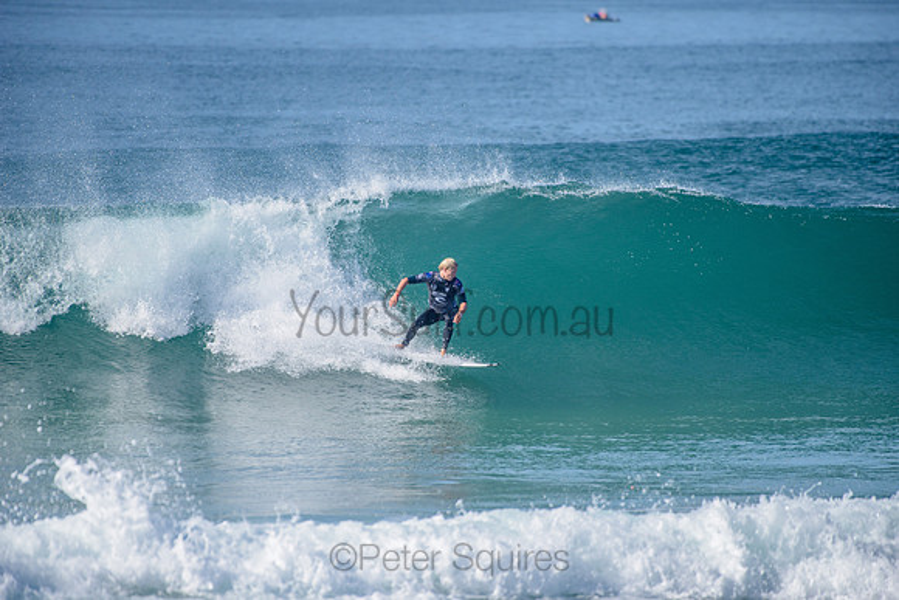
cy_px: 300
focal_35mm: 500
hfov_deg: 4.1
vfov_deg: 2.8
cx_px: 450
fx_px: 12488
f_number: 5.6
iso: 250
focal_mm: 500
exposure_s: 1/2500
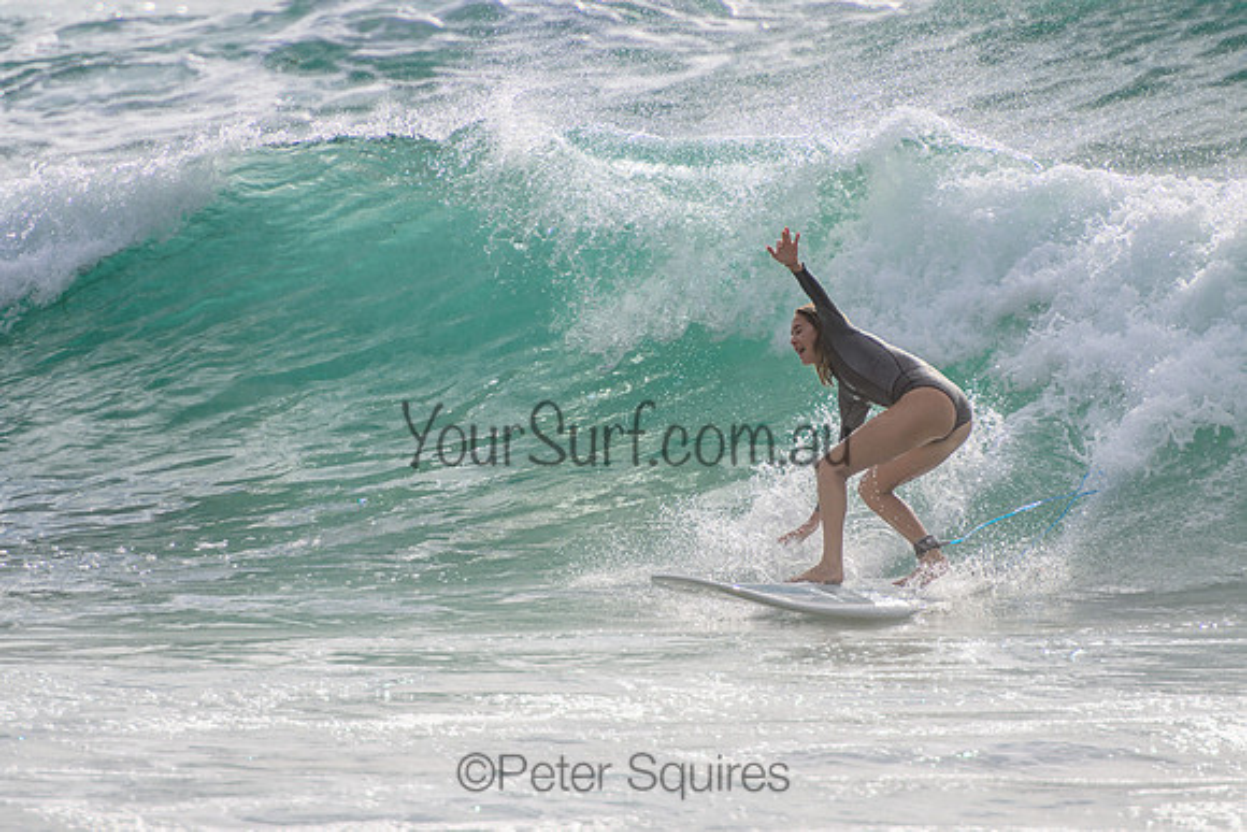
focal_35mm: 550
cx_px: 715
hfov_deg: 3.7
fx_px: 19061
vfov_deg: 2.5
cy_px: 378
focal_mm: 400
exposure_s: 1/2000
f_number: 5.6
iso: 125
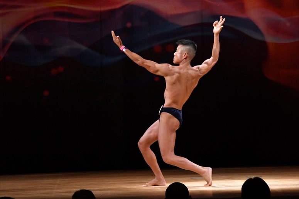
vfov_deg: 5.7
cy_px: 100
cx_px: 150
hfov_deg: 8.6
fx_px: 1992
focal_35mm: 240
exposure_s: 1/400
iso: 4000
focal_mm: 160
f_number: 5.6
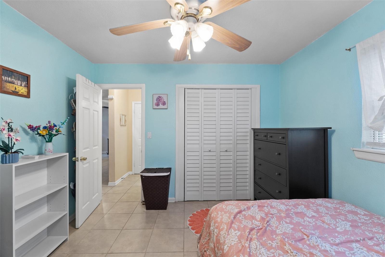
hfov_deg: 100.4
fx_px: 160
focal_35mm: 15
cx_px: 192
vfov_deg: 77.3
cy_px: 128
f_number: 8
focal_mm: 10
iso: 400
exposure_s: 1/2.5
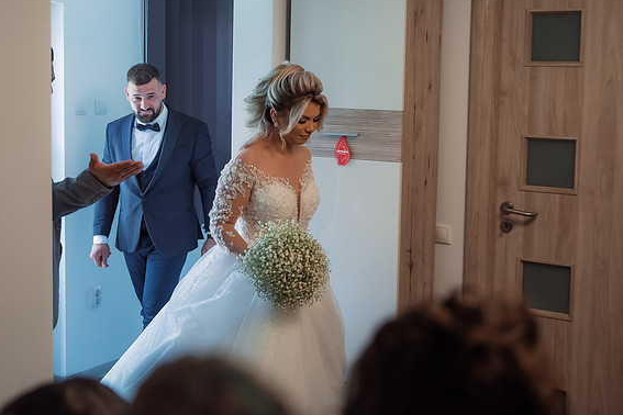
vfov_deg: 26.3
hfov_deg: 38.8
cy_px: 138
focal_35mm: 51
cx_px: 276
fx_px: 883
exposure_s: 1/320
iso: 1000
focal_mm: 38
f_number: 2.8
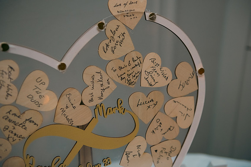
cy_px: 84
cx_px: 126
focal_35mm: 48
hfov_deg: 41.1
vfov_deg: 28.1
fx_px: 335
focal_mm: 48
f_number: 3.5
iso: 800
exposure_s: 1/160
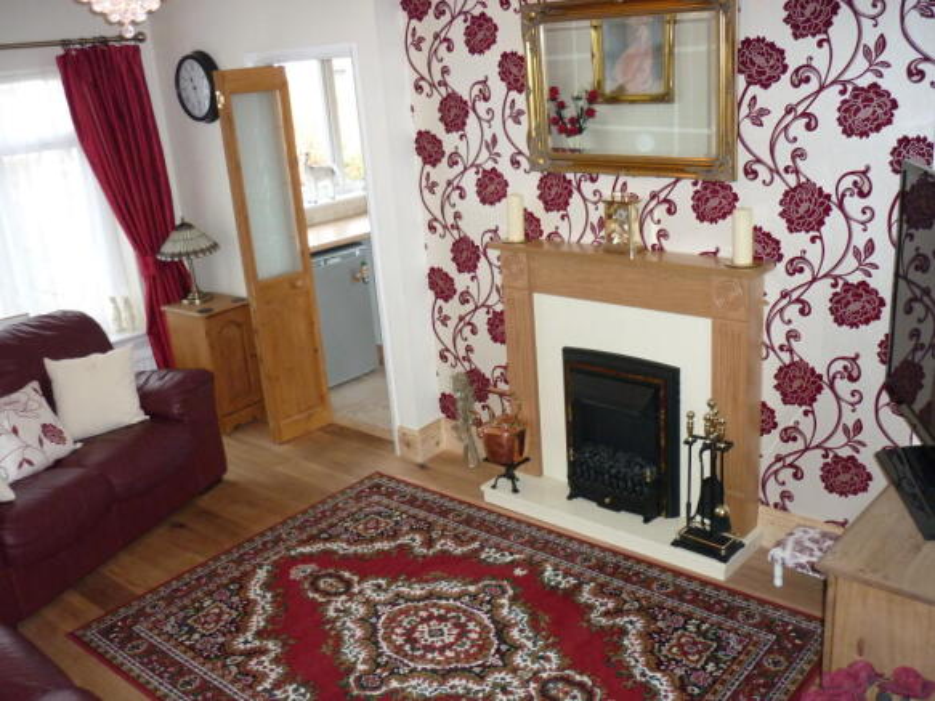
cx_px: 468
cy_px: 350
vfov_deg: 42.9
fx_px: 891
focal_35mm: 33
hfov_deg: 55.4
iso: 400
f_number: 2.8
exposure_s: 1/125
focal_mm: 5.5
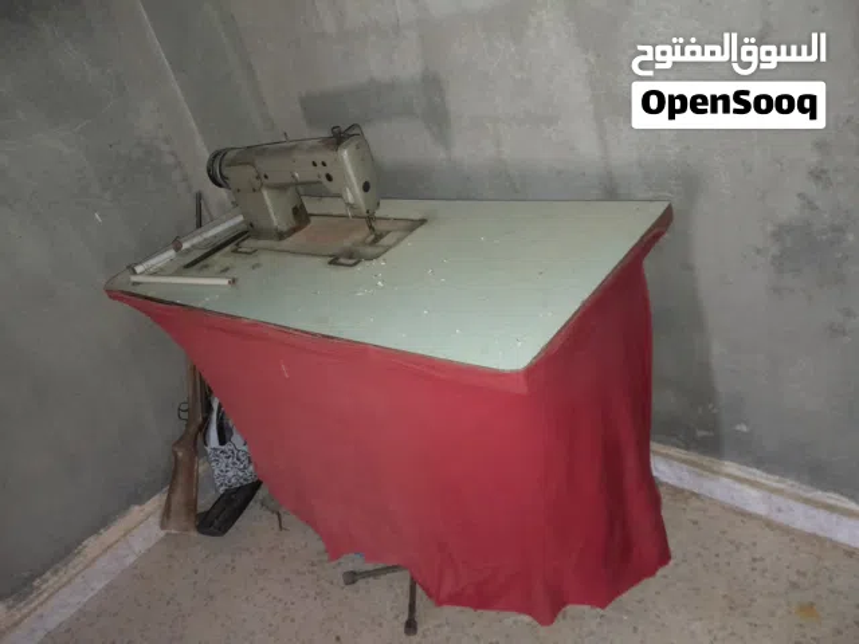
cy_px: 322
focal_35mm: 27
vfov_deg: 51.4
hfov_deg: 65.3
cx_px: 430
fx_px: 670
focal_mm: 4
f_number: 1.8
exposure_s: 1/25
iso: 500
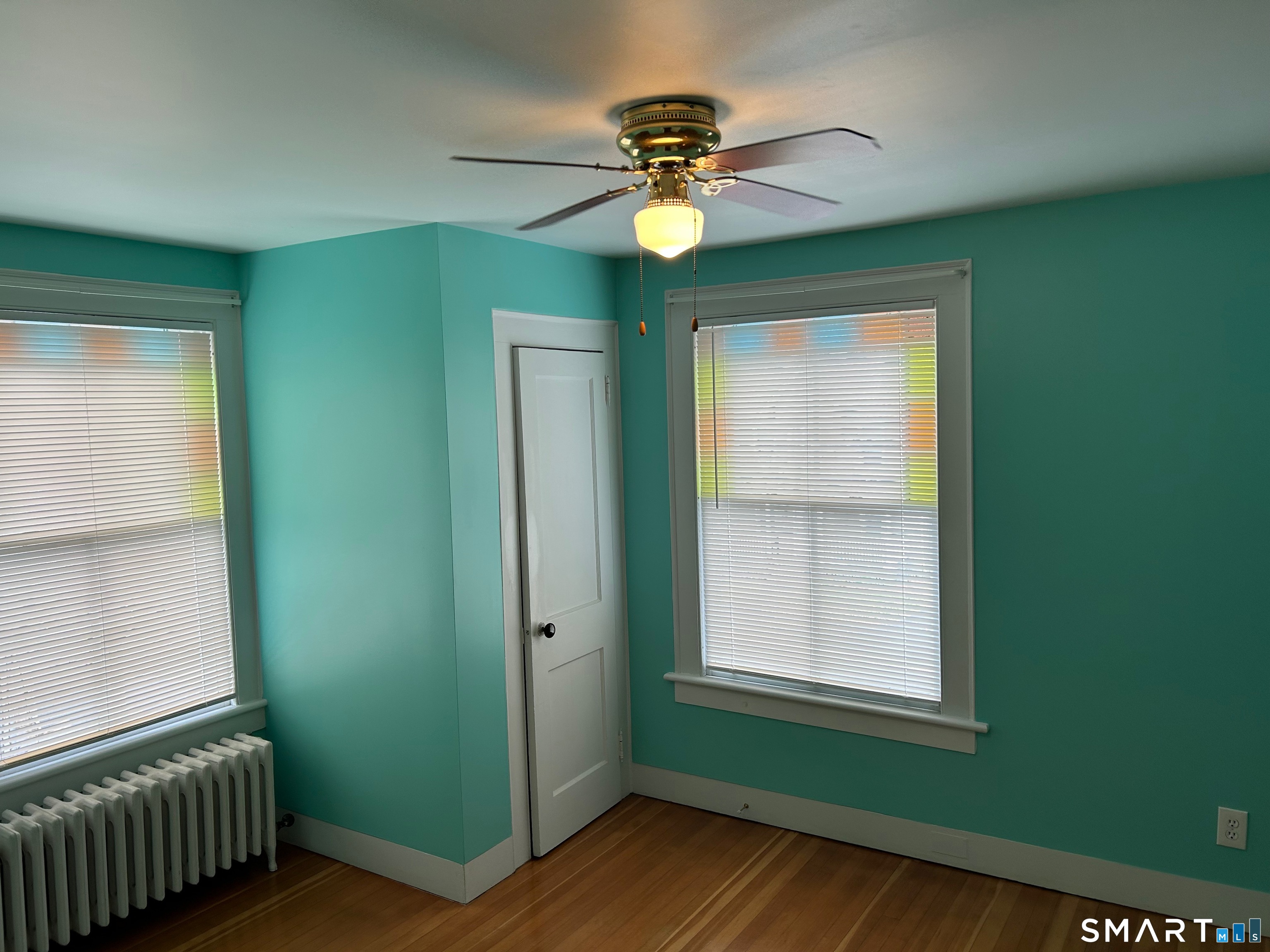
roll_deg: +2.3
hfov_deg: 67.3
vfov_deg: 53.1
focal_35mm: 26
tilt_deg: -3.9
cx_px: 635
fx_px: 954
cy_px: 476
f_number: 1.5
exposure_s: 1/120
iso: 50
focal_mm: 5.7
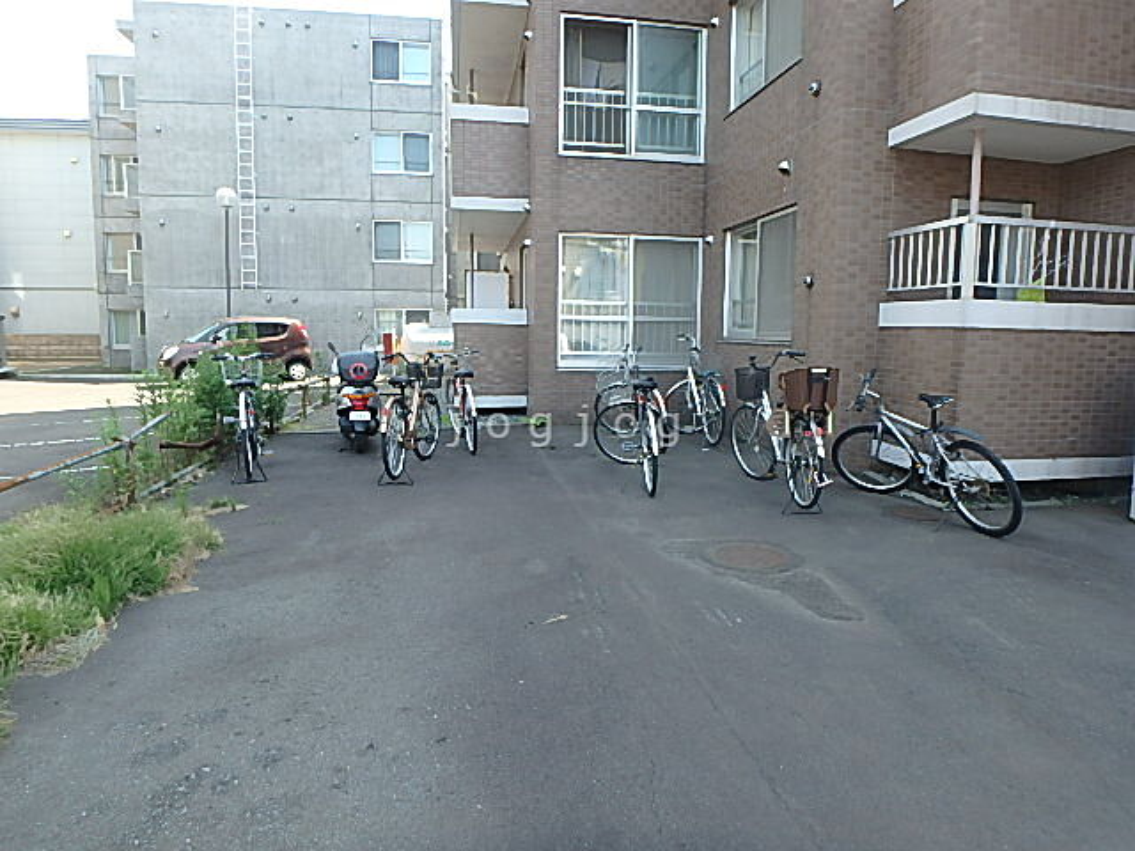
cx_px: 568
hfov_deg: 79.0
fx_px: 689
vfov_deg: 63.4
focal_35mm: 21
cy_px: 426
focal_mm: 3.7
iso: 125
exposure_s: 1/160
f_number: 3.5
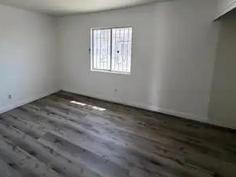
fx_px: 129
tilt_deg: -9.3
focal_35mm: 19
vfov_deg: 67.7
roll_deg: +0.7
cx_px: 105
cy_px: 68
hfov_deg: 84.4
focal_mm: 2.22
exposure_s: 1/121
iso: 320
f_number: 2.2
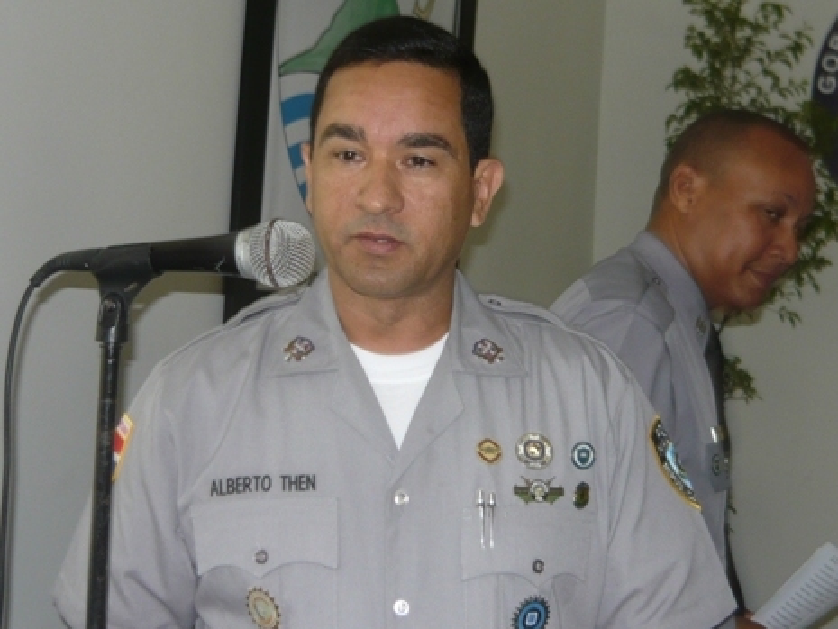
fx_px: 799
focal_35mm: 33
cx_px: 419
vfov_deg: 43.0
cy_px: 314
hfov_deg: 55.3
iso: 100
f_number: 2.8
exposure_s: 1/30
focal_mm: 5.5
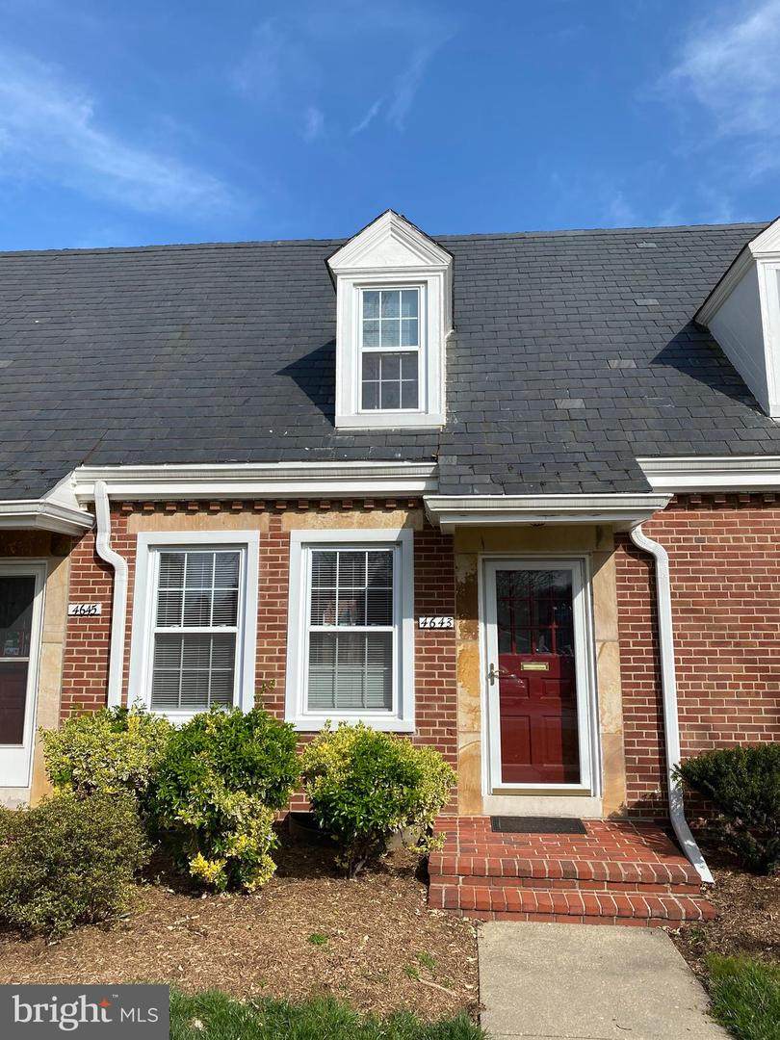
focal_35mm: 26
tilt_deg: +9.0
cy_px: 520
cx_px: 390
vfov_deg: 67.3
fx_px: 781
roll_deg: +0.3
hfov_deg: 53.1
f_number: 1.8
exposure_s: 1/3125
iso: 32
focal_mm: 4.25
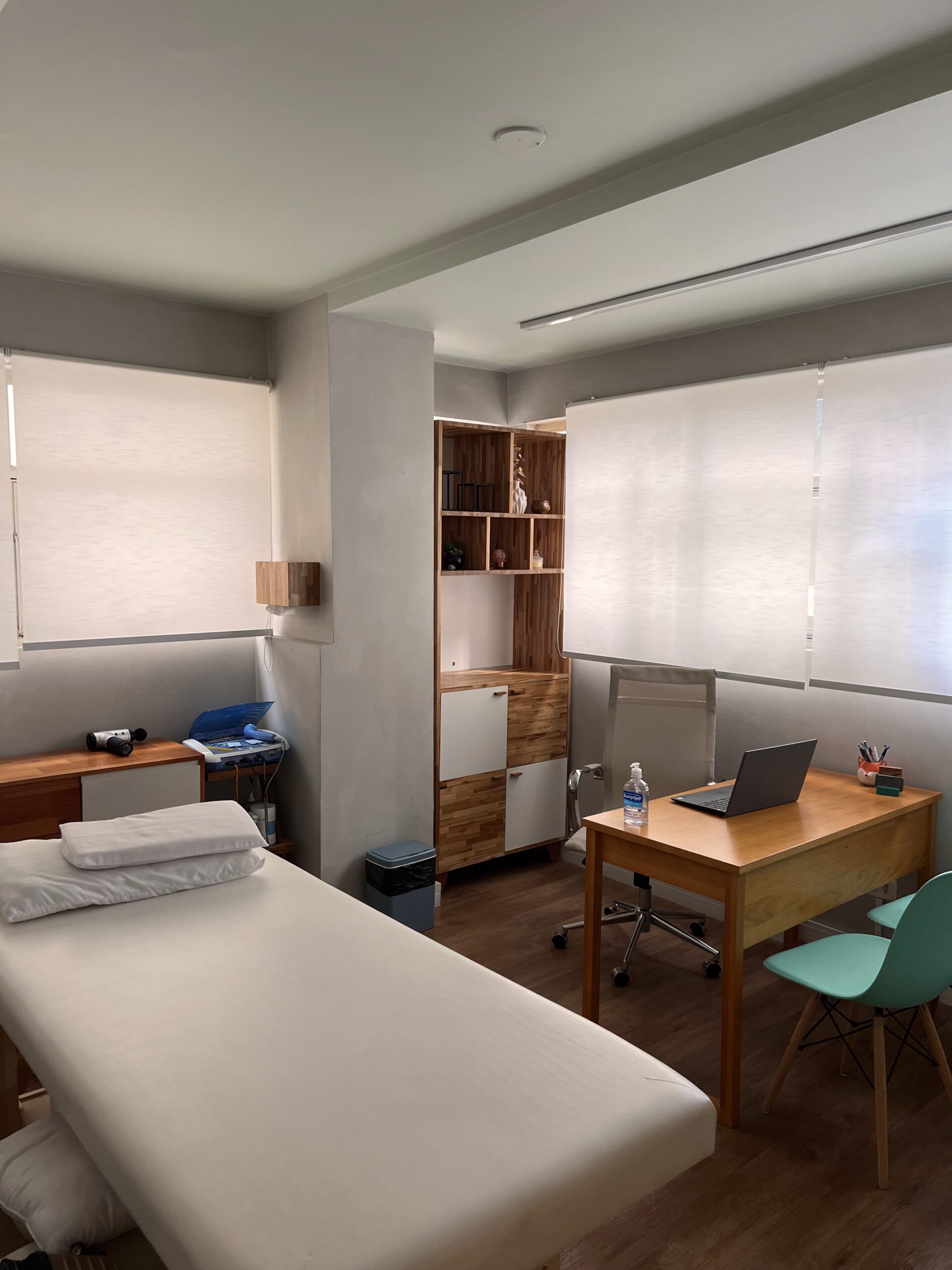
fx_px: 953
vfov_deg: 67.3
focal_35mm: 26
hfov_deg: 53.1
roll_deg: -0.4
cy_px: 635
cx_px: 476
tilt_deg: -4.8
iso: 125
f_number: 1.5
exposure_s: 1/119
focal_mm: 5.7
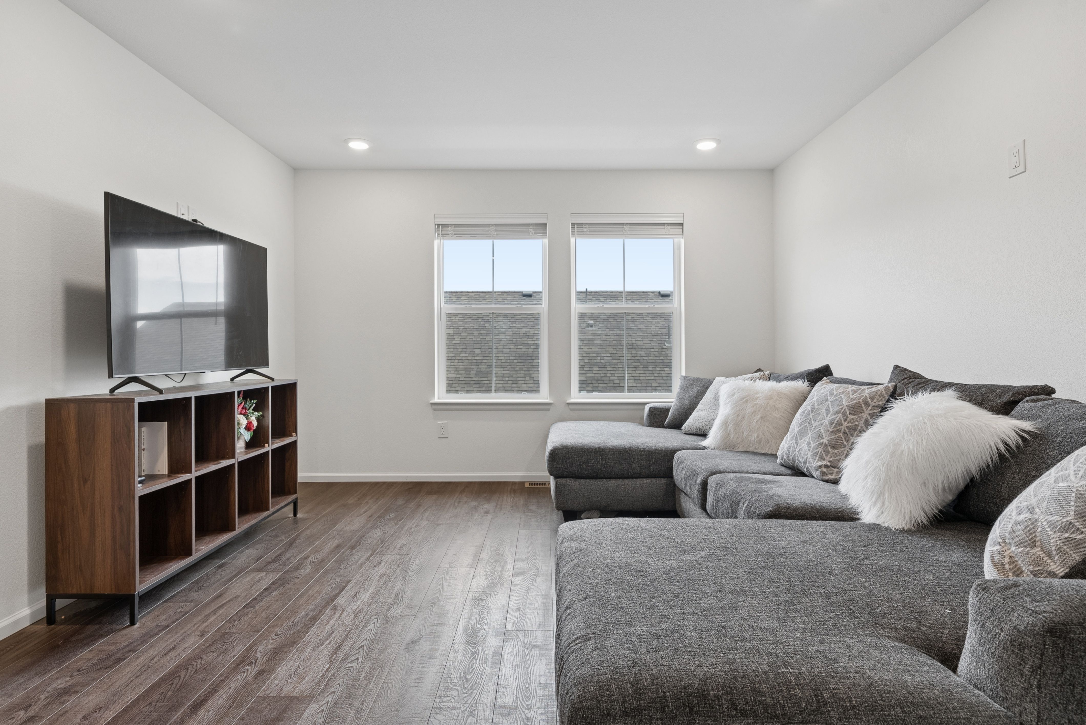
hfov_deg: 86.9
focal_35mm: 19
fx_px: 573
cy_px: 362
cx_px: 543
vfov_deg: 64.6
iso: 640
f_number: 8
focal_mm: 19
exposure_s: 1/80
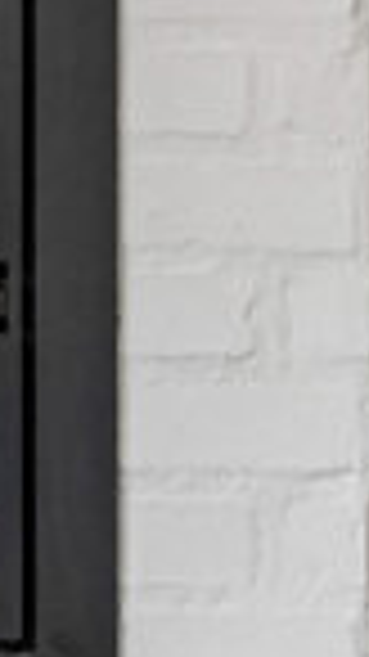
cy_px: -70
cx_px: -644
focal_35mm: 431
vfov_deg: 5.0
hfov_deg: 2.8
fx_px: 7506
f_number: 2.8
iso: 400
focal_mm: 50
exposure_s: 1/40
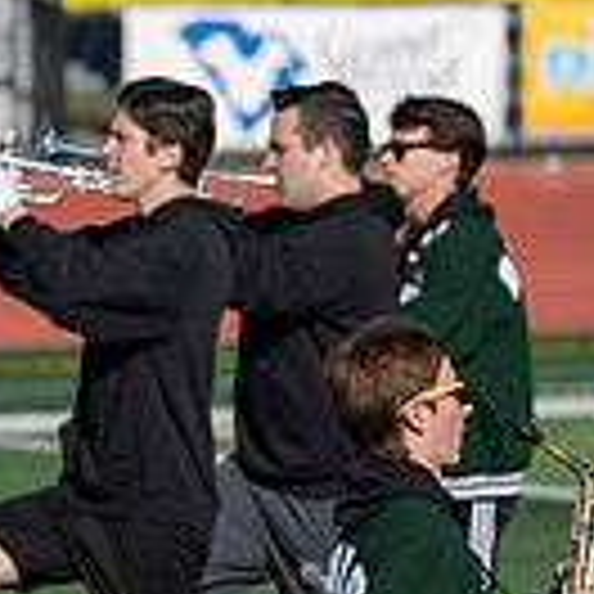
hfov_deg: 2.3
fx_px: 14541
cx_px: -500
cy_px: 601
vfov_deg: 2.3
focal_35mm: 749
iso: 160
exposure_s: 1/2000
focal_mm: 200
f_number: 4
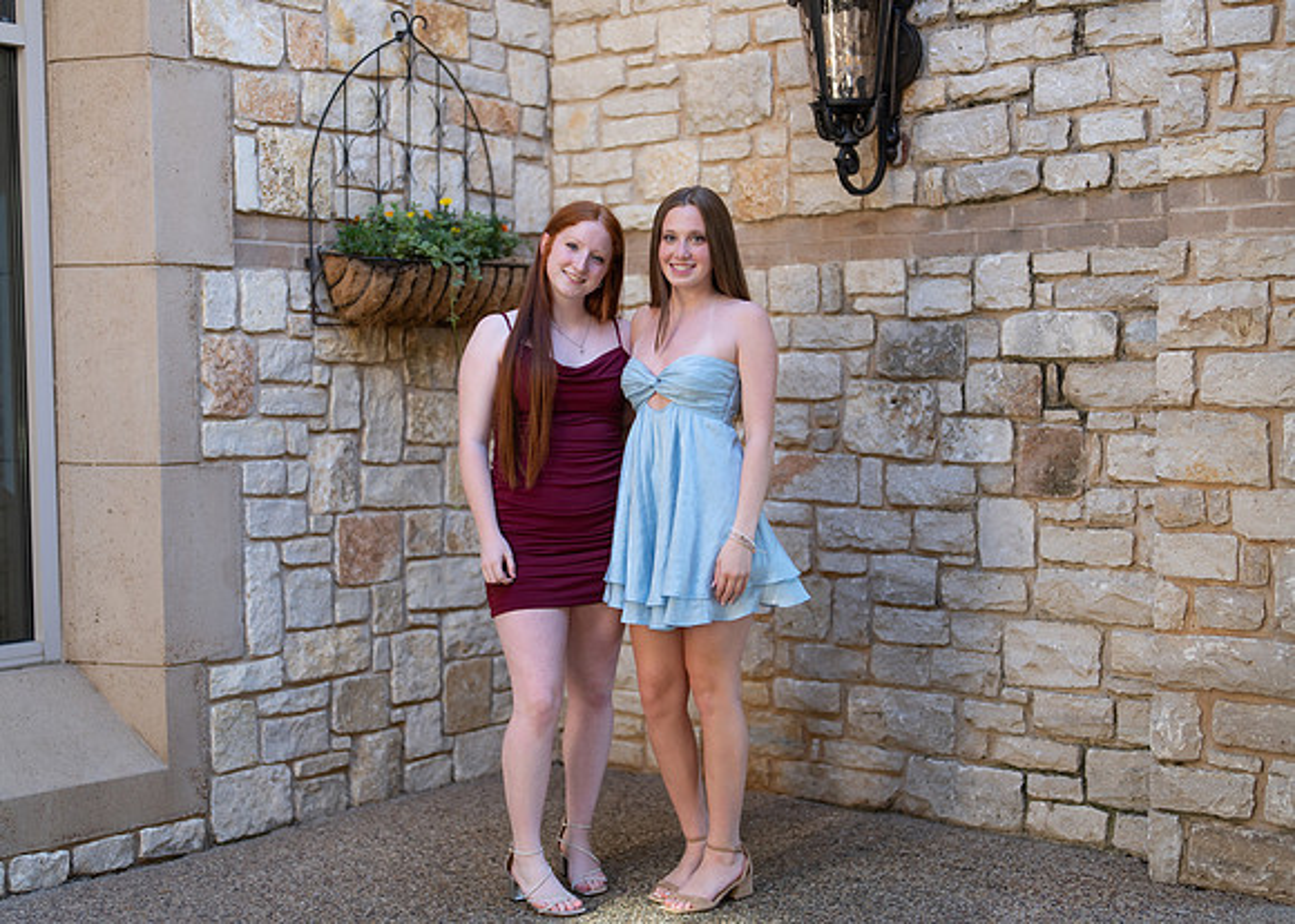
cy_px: 462
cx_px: 648
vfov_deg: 26.8
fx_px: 1937
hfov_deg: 37.0
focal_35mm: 53
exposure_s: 1/800
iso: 200
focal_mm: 50
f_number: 1.2
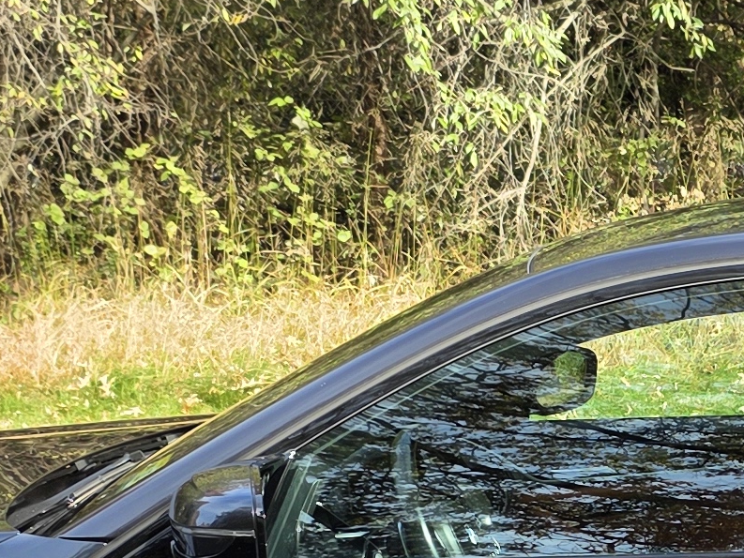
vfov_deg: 12.6
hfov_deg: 16.2
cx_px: 906
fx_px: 2494
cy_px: 539
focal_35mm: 116
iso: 32
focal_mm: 6.3
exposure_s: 1/359
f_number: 1.7
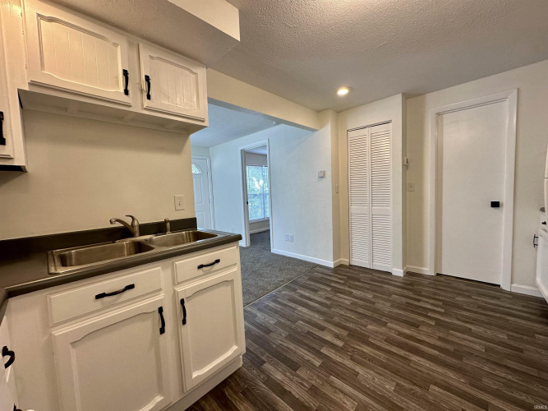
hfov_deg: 102.1
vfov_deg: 85.7
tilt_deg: -3.8
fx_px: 222
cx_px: 274
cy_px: 206
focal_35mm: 14
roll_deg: +1.8
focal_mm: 2.22
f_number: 2.2
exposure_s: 1/120
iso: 100
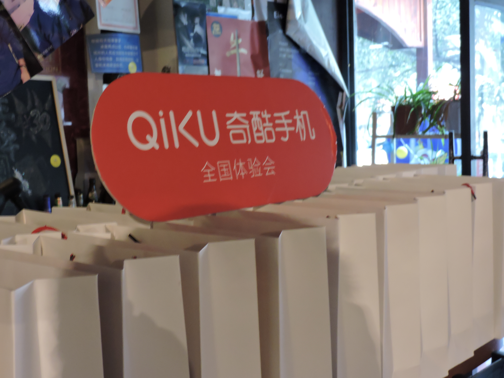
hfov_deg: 38.2
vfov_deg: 29.1
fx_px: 728
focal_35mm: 50
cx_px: 252
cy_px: 189
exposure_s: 1/13
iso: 500
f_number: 3.6
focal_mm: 8.9
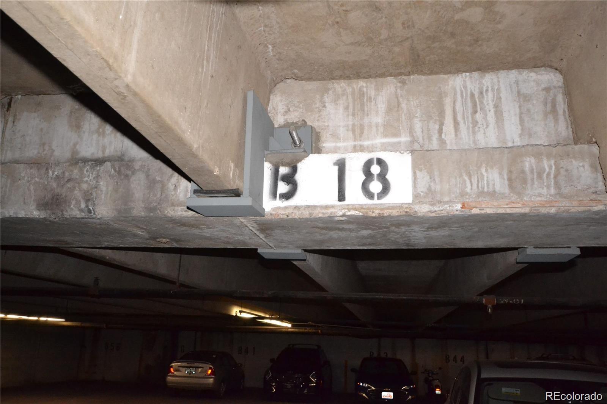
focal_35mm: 30
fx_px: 506
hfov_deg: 61.9
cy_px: 202
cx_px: 304
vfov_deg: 43.6
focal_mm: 20
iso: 3200
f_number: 5.6
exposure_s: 1/60
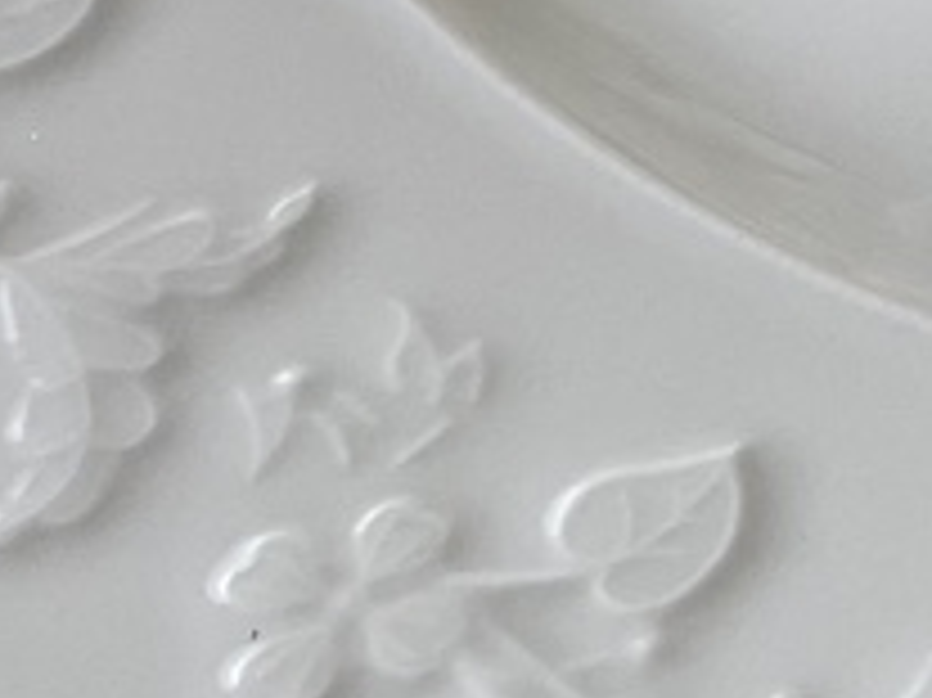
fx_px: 4090
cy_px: -304
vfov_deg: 9.5
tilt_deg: -50.6
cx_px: 1801
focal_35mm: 152
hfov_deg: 11.8
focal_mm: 4.2
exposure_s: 1/121
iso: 64
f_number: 1.6
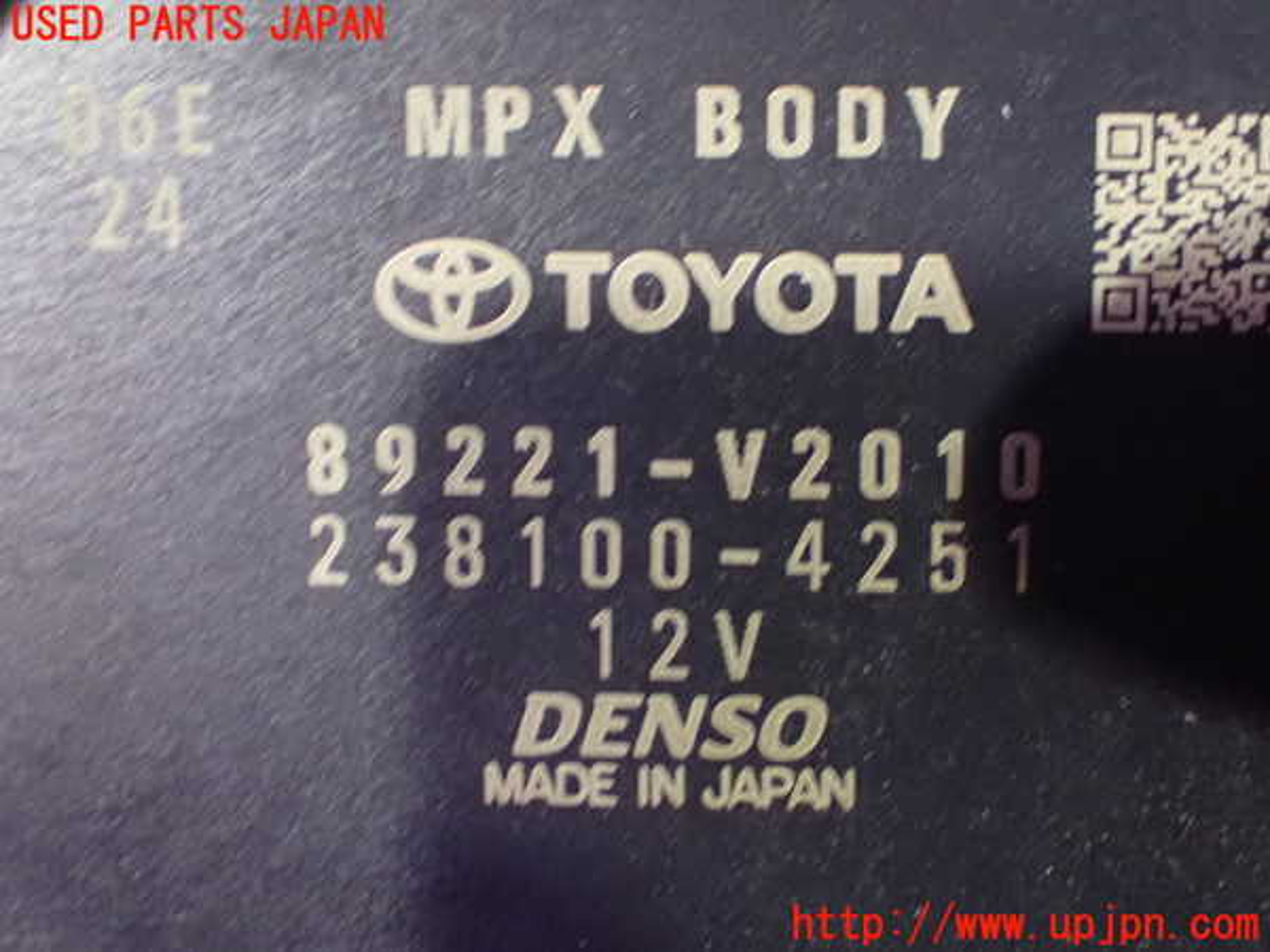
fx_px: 1834
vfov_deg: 29.1
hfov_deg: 38.2
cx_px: 635
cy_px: 476
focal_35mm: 50
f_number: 3.2
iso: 1600
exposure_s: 1/13
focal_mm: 9.01
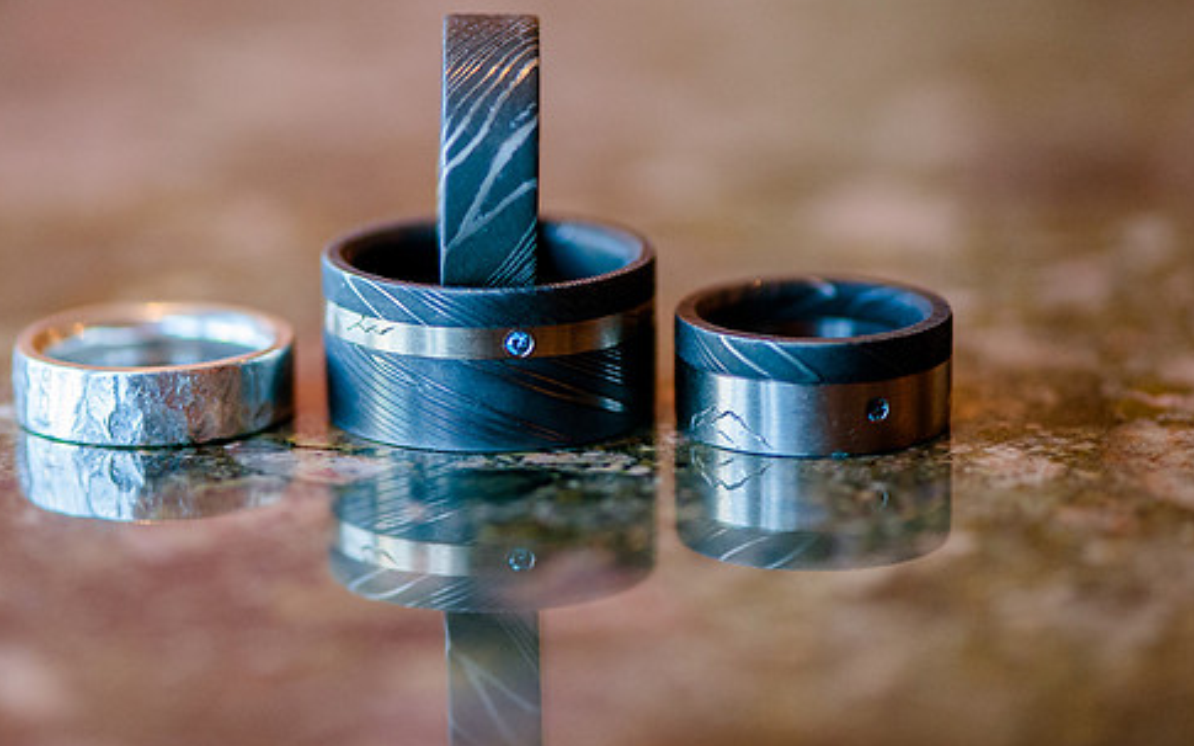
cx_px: 455
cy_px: 314
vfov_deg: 8.4
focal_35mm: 157
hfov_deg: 13.3
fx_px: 5108
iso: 1000
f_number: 4
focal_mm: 105
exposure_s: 1/320
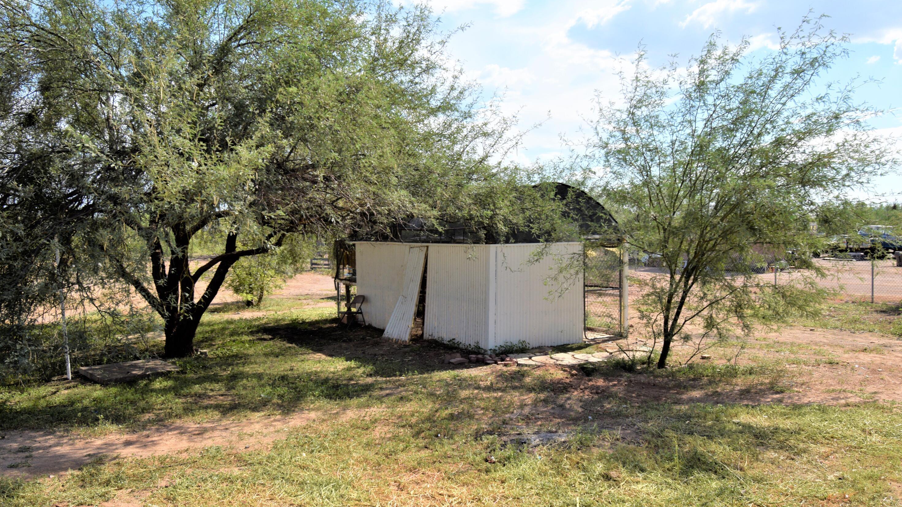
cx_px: 450
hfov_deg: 61.0
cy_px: 279
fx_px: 765
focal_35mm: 32
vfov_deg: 36.6
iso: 100
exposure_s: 1/200
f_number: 13
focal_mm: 20
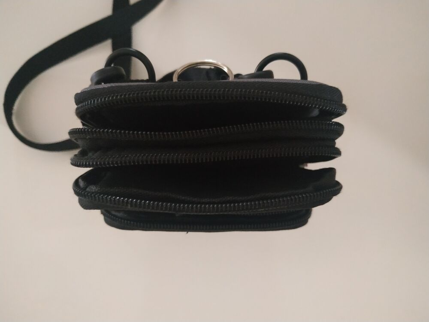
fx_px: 297
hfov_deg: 71.6
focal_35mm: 24
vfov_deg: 56.8
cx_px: 214
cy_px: 161
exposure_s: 1/20
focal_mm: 3.94
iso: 1250
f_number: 1.9
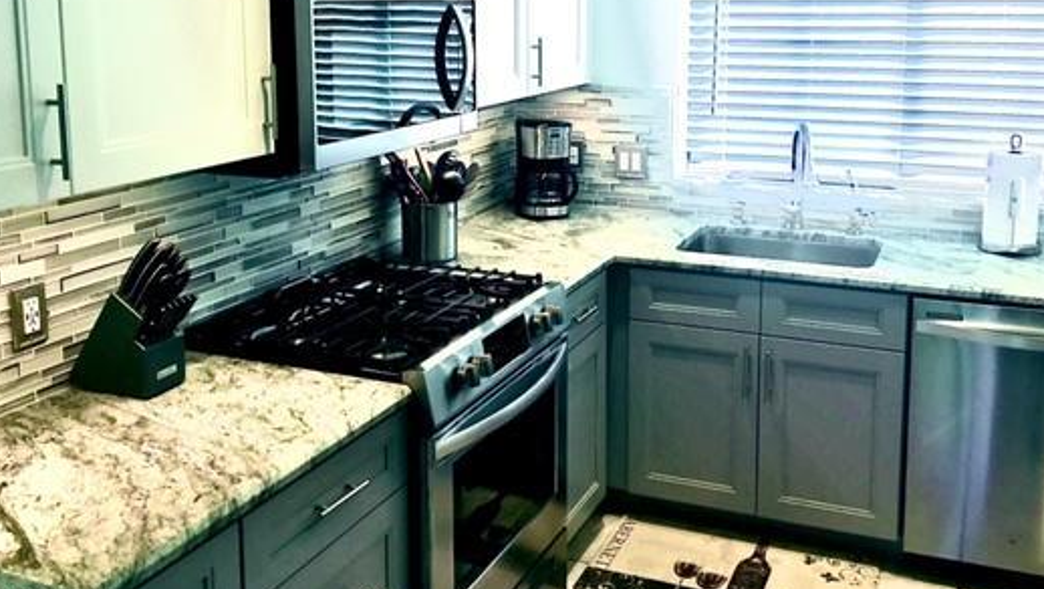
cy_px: 163
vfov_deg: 30.1
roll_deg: -1.2
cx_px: 568
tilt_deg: -7.2
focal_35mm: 39
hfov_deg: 51.5
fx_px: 1080
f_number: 2.2
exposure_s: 1/120
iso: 32
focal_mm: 4.15
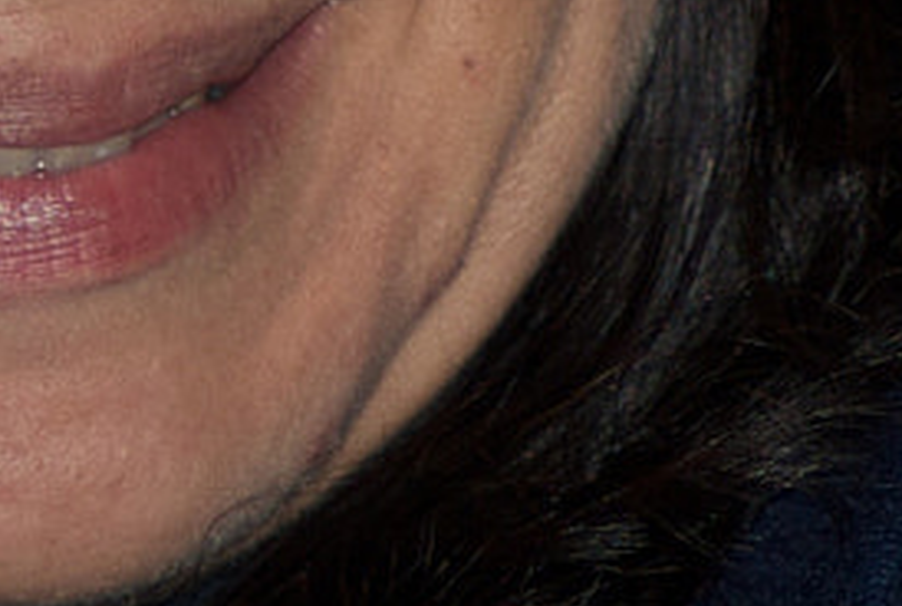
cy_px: -305
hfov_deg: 1.9
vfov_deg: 1.3
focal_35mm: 1093
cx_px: -194
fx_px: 27443
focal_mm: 125
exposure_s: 1/125
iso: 110
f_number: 4.5
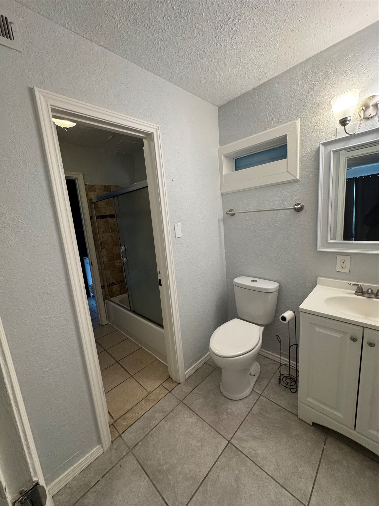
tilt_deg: -10.0
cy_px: 253
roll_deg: +5.6
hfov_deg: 85.7
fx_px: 204
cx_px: 190
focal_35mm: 14
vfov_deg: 102.1
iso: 250
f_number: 2.2
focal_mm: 2.22
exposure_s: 1/120
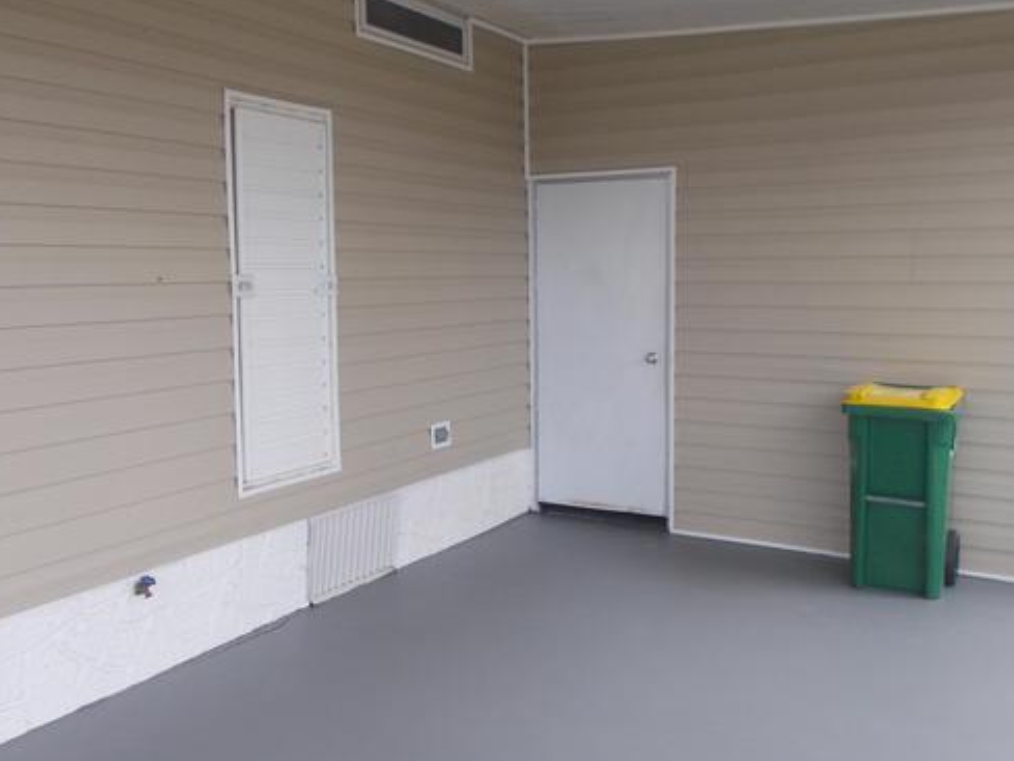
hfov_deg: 53.9
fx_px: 996
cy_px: 353
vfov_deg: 41.8
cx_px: 508
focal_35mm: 34
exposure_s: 1/160
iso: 80
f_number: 3.2
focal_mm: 4.6
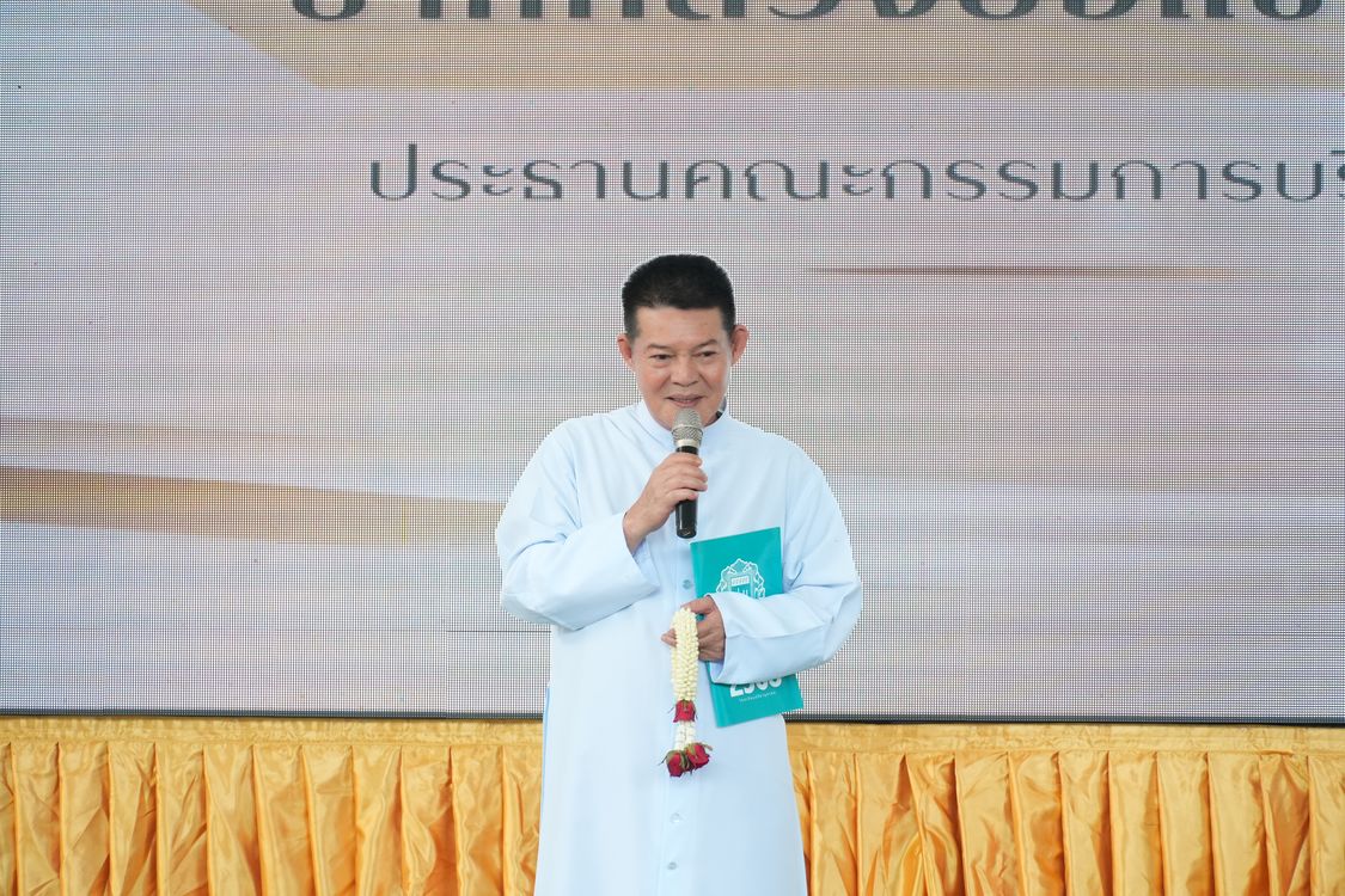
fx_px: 7565
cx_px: 672
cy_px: 448
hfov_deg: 10.2
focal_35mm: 202
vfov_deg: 6.8
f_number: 5.6
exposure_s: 1/125
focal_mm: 135
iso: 1250
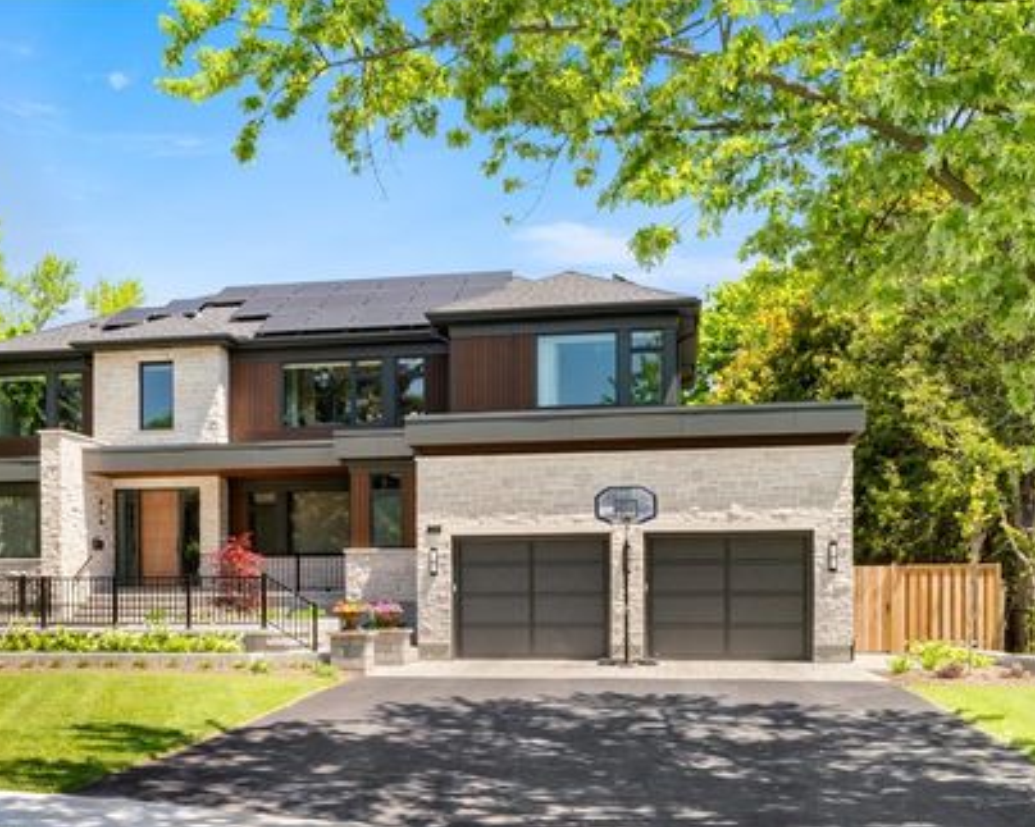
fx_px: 1102
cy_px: 421
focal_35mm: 36
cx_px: 415
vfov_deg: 41.1
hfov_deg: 50.0
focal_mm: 31
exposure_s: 1/20
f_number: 18
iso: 320
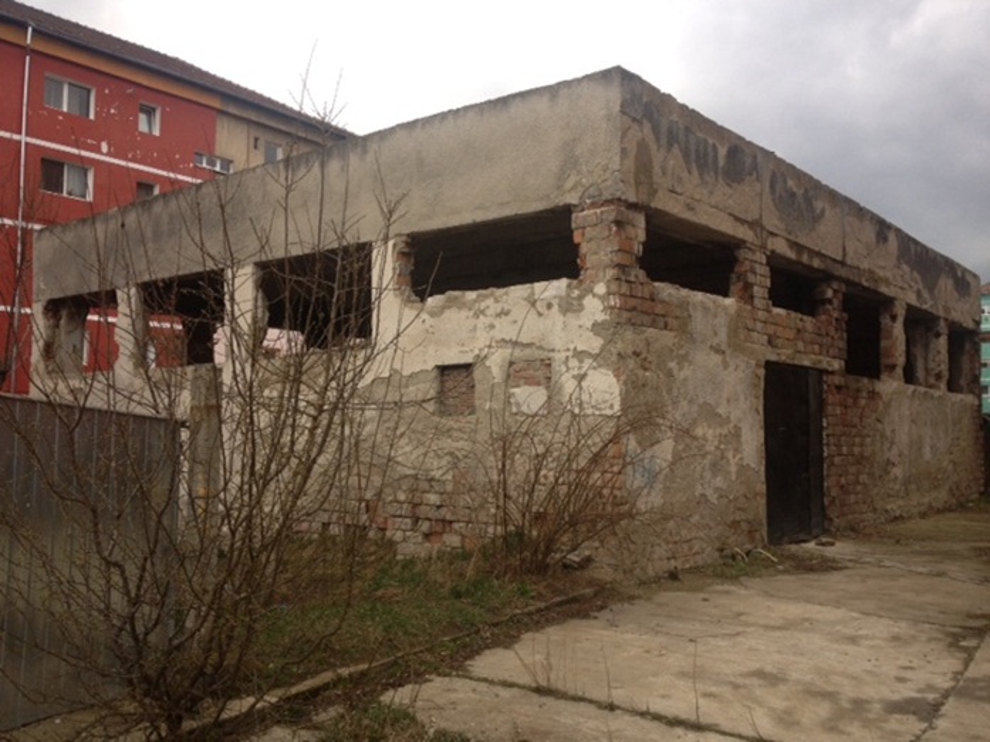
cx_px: 495
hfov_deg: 52.6
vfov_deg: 40.7
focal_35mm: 35
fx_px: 1001
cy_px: 371
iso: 50
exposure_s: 1/445
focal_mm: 4.28
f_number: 2.4
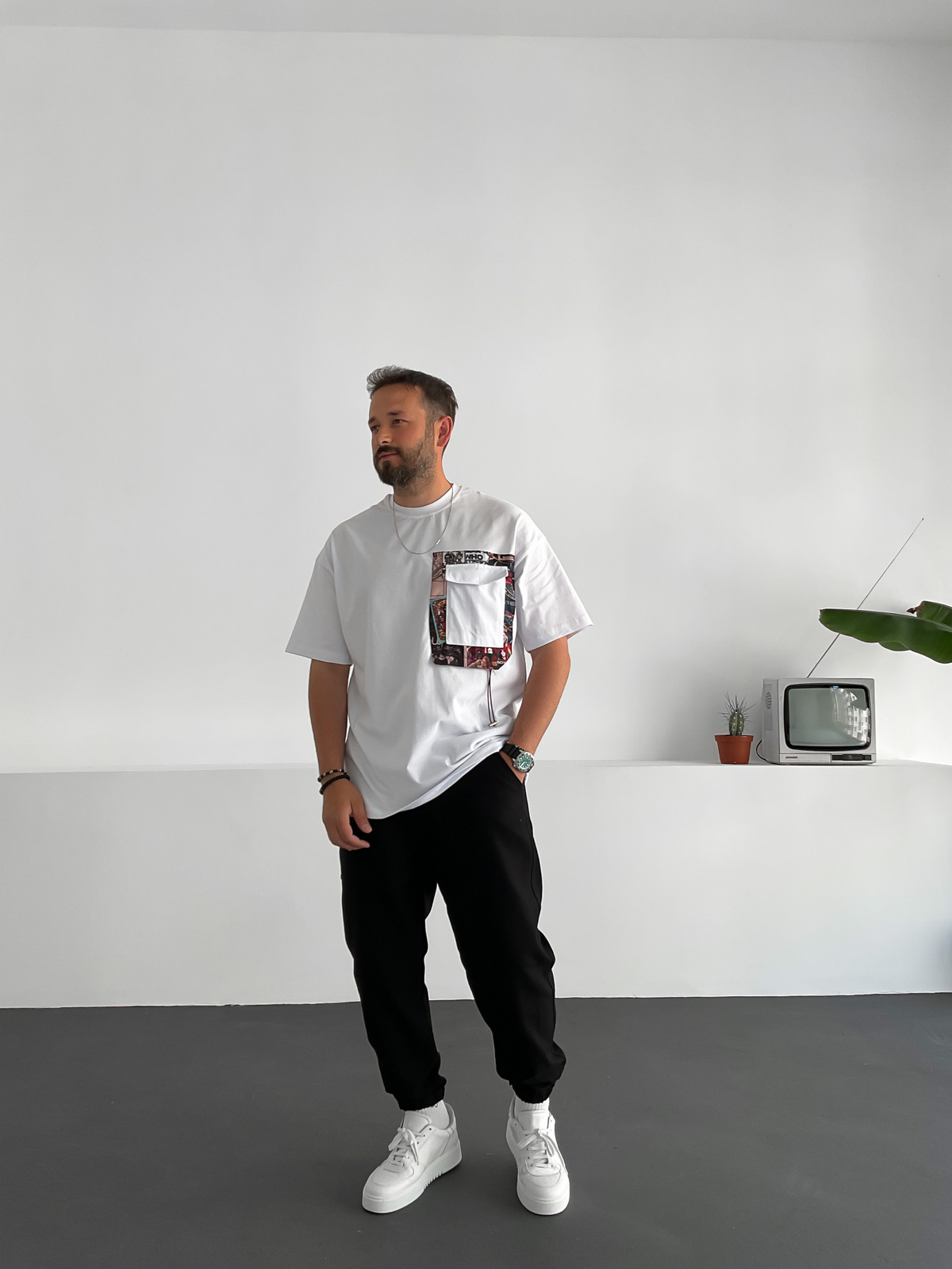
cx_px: 476
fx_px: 1063
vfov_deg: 61.7
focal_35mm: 29
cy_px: 634
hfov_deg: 48.2
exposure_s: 1/120
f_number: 1.8
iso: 20
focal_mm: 3
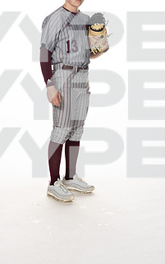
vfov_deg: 29.2
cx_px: 62
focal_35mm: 70
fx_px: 503
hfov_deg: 18.6
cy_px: 95
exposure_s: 1/250
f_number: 6.3
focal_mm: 49
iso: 400
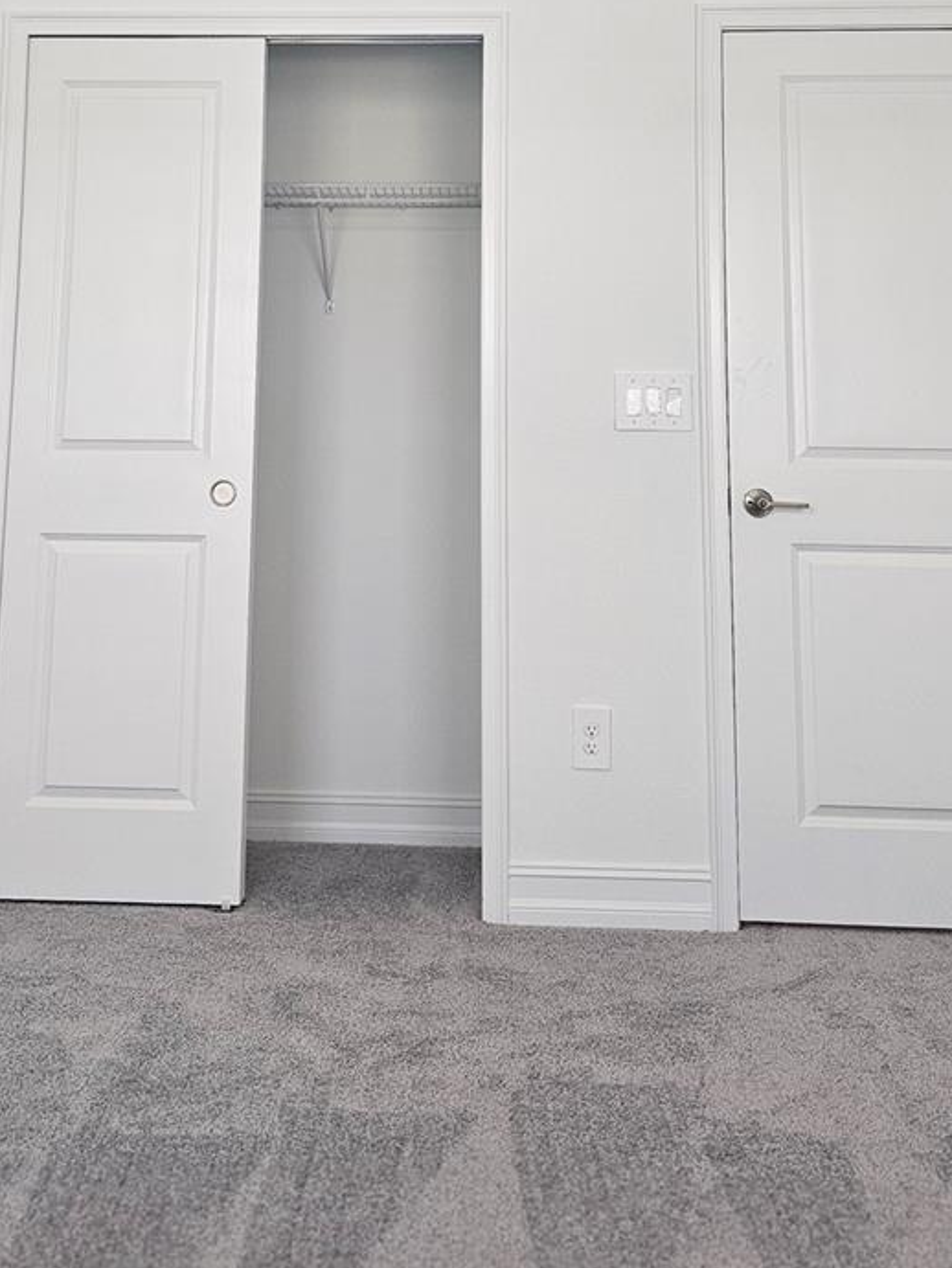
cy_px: 268
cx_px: 382
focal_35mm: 40
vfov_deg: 44.7
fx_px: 1466
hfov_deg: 35.9
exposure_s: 1/120
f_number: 1.7
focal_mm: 6.3
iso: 100
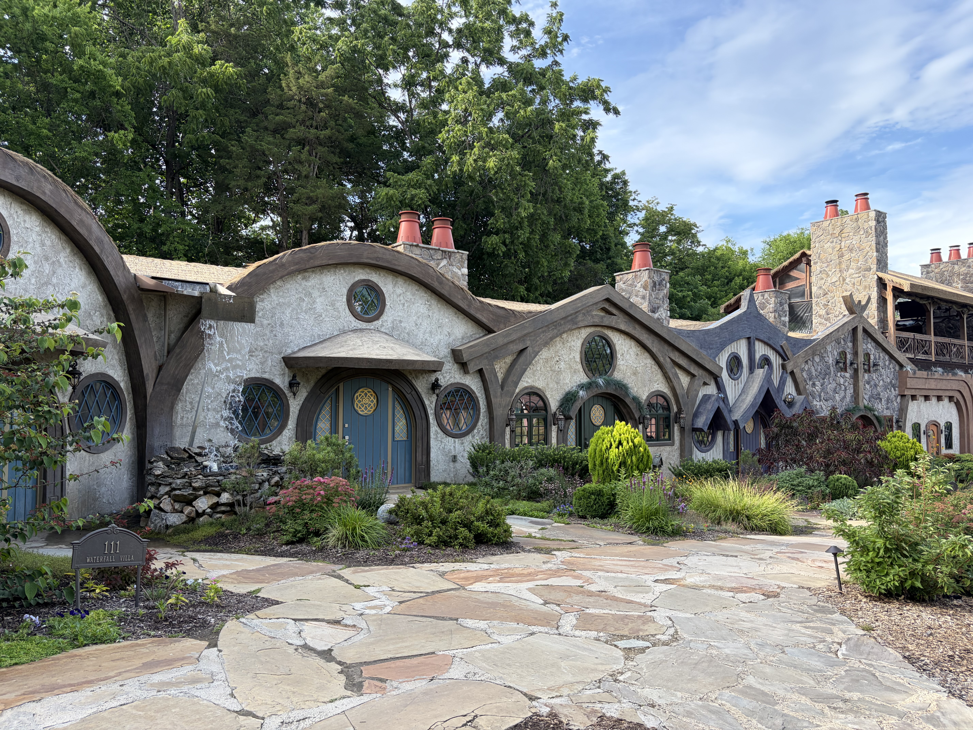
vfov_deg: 53.1
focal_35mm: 26
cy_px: 365
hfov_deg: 67.3
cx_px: 486
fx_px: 731
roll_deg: +0.6
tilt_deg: +3.3
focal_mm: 5.96
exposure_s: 1/708
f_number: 1.6
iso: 64
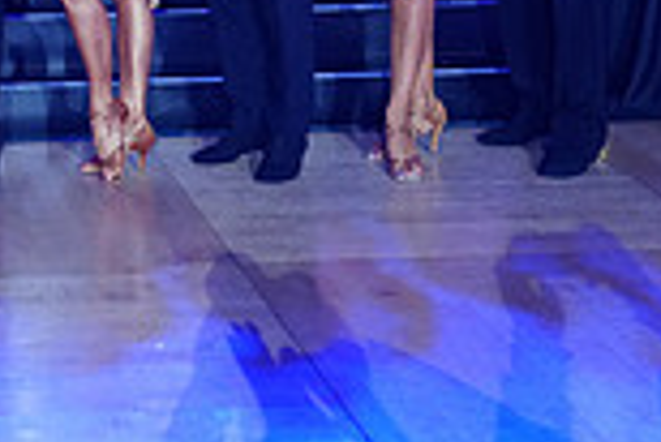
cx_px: -202
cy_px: -264
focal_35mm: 113
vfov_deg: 11.5
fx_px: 2077
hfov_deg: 17.0
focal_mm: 30
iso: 2000
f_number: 4
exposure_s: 1/320
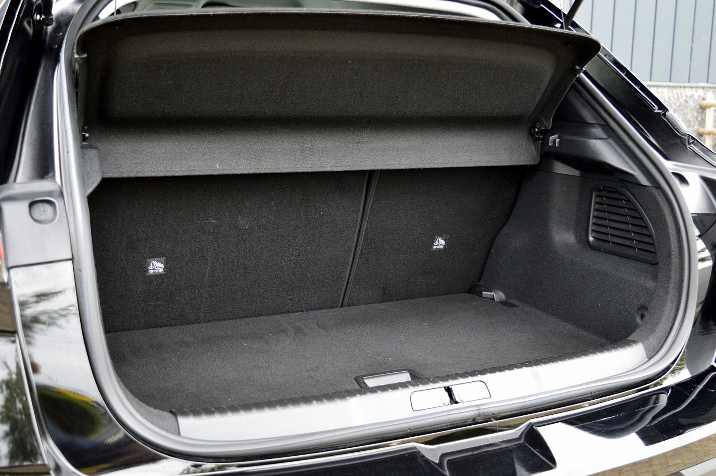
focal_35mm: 42
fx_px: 835
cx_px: 358
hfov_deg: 46.4
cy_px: 238
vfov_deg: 31.8
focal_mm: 28
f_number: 4.2
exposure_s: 1/60
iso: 800
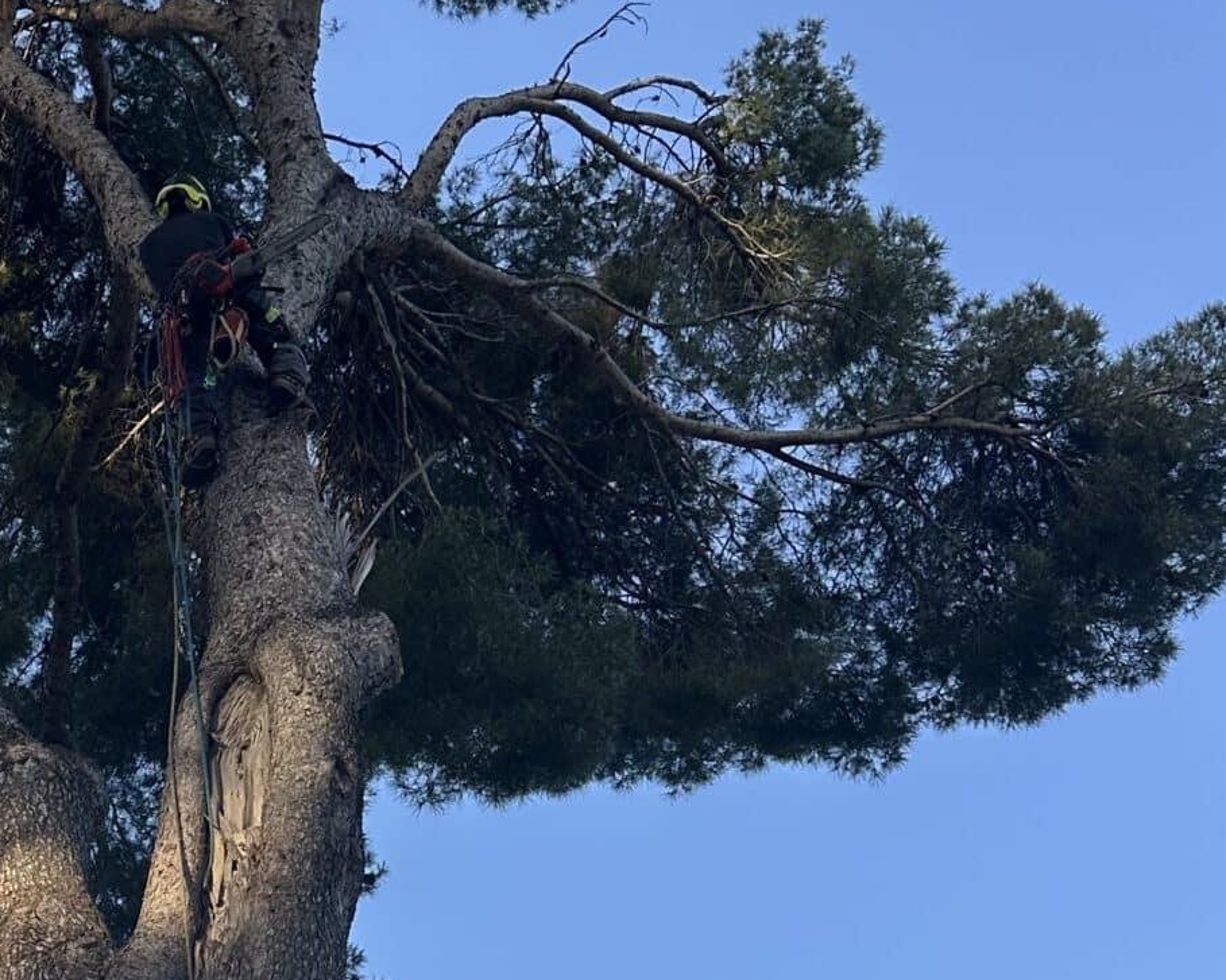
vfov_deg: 22.2
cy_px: 1000
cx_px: 1
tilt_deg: +42.9
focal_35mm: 66
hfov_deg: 27.1
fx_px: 2395
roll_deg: -1.2
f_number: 1.78
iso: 80
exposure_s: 1/1393
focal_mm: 6.86
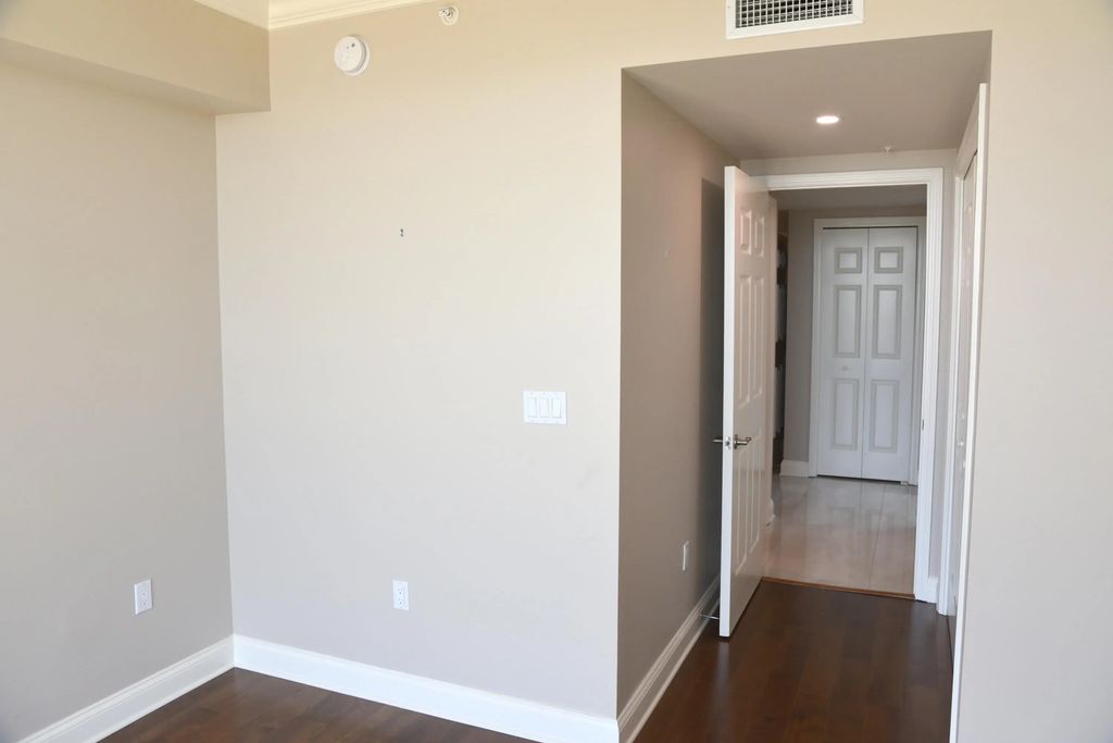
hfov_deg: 73.7
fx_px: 742
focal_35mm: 24
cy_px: 372
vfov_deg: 53.1
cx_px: 556
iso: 400
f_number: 6.3
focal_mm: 24
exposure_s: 1/160
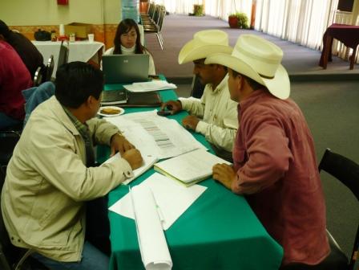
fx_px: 363
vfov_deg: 40.7
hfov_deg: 52.6
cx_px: 180
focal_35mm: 35
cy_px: 135
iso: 100
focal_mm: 5.8
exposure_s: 1/13
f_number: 2.8
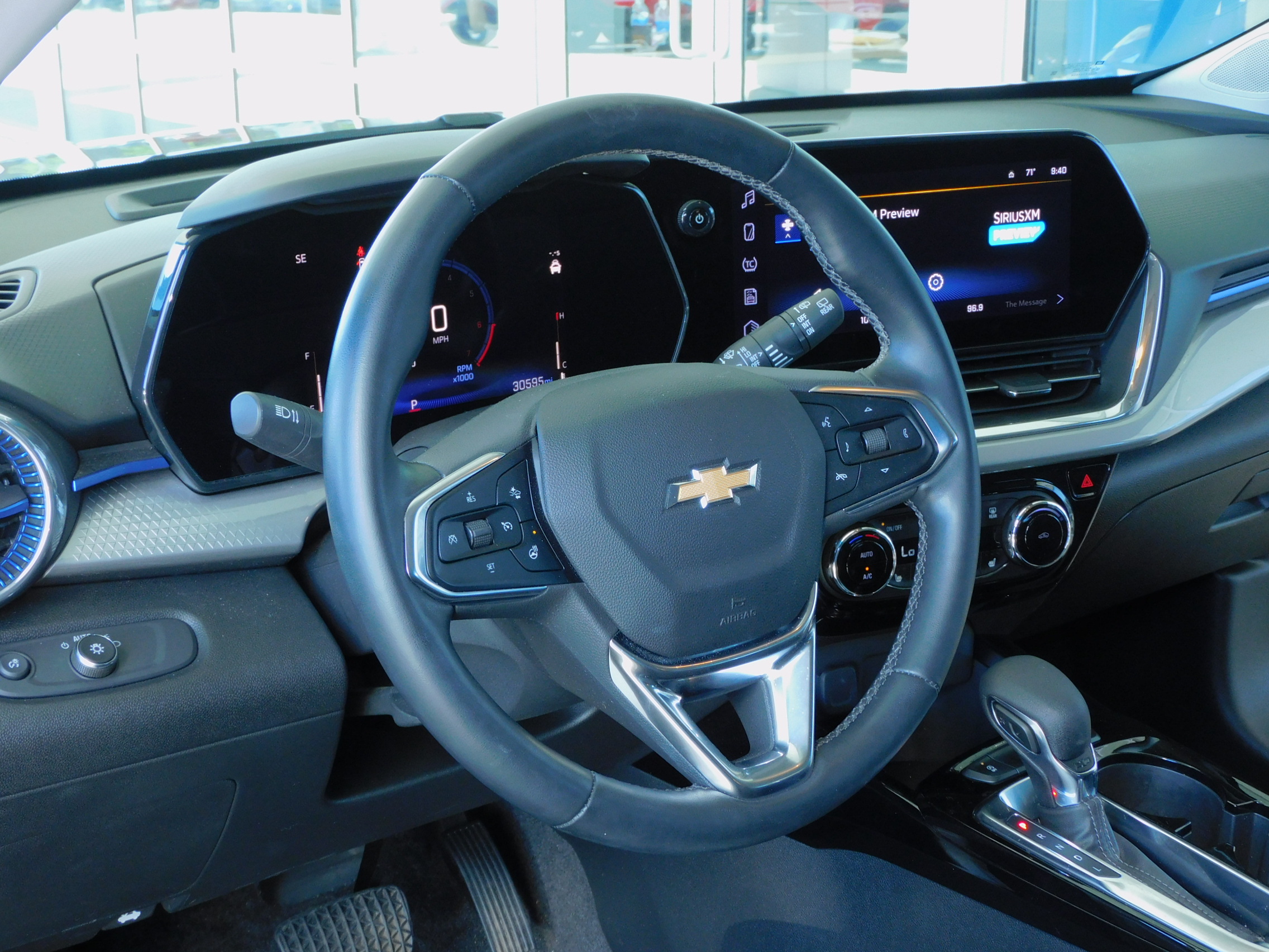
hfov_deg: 38.2
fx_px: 1833
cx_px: 634
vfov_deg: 29.1
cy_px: 476
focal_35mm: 50
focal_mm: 9
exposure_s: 1/30
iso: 200
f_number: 4
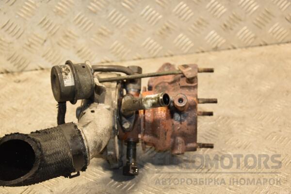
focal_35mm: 78
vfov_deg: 17.5
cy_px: 97
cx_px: 146
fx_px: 630
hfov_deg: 26.0
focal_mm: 52
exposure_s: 1/100
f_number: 5
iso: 800
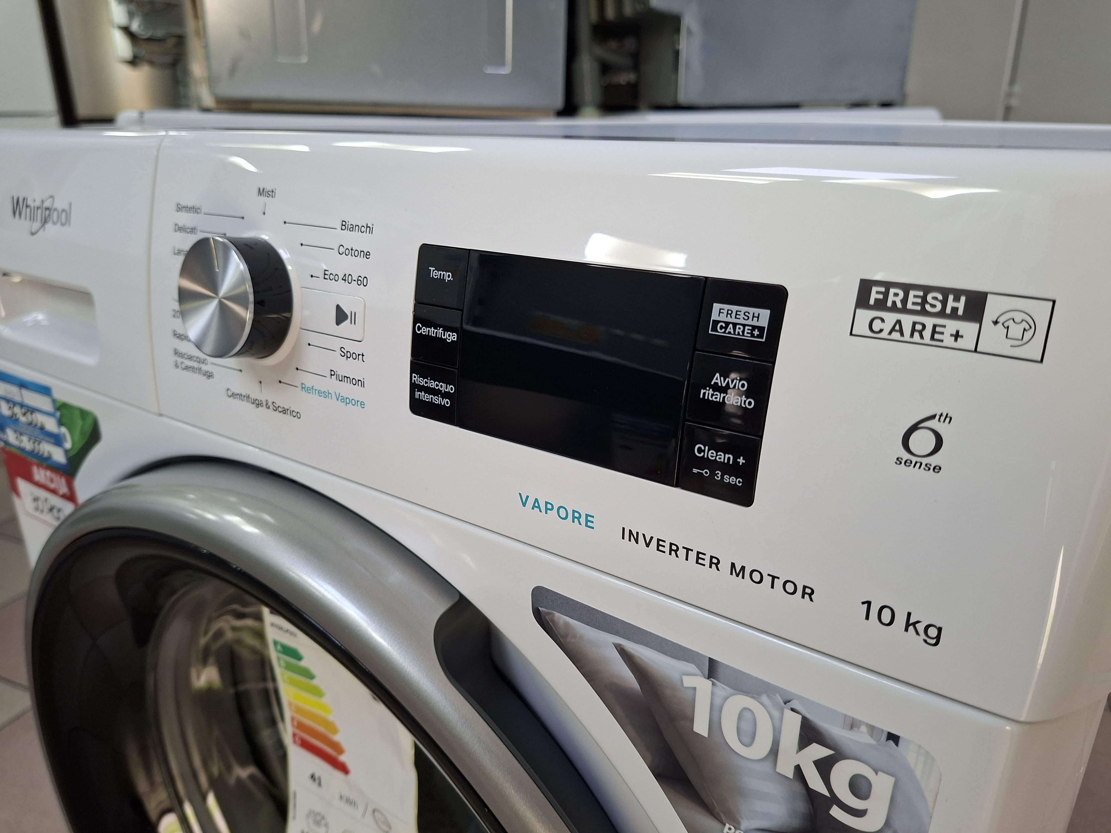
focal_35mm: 23
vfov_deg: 58.9
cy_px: 416
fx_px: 738
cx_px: 556
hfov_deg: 73.9
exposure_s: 1/100
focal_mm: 5.54
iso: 250
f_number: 1.8
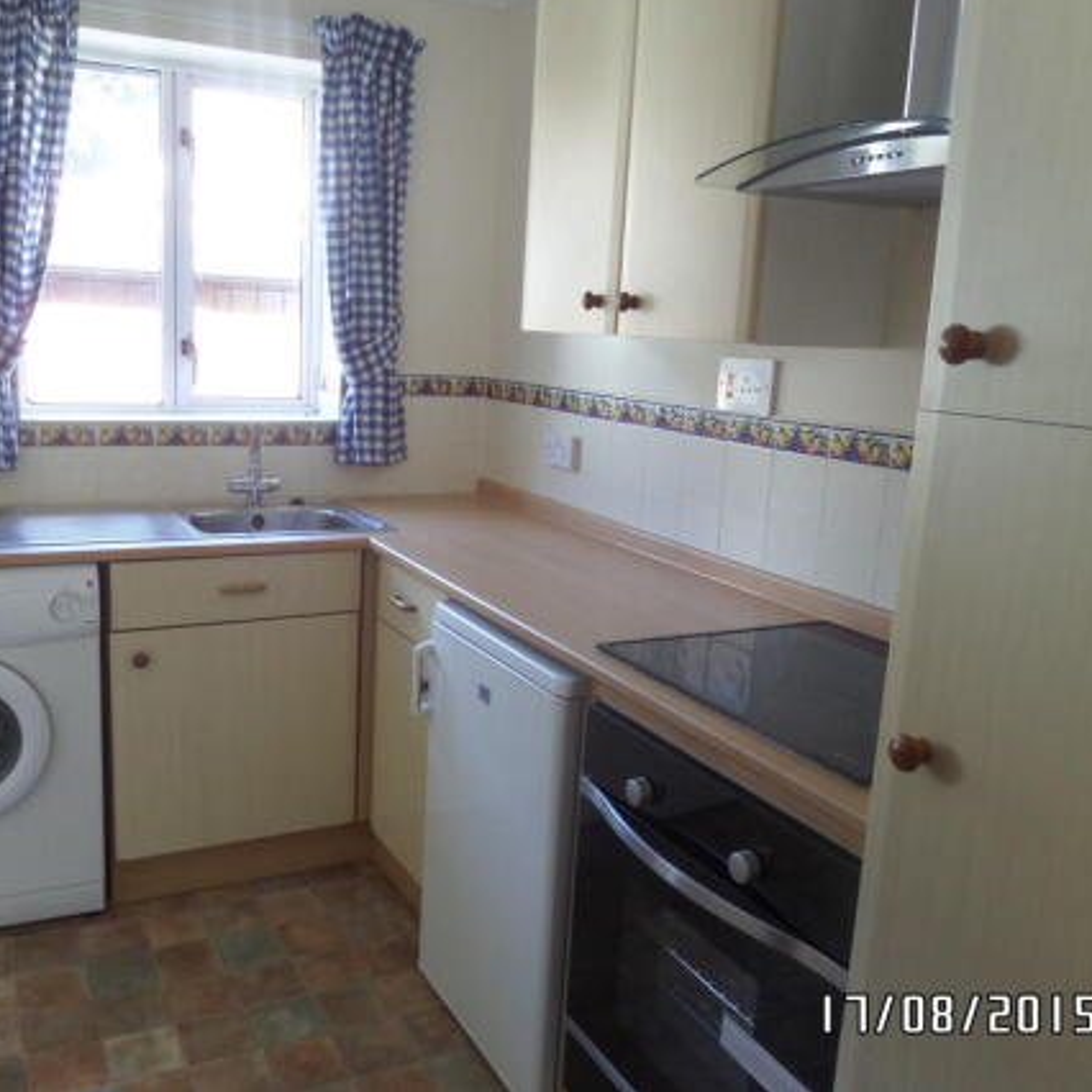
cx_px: 458
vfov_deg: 55.6
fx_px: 1035
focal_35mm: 29
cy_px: 534
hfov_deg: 55.4
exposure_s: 1/30
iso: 200
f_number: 3.2
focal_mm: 4
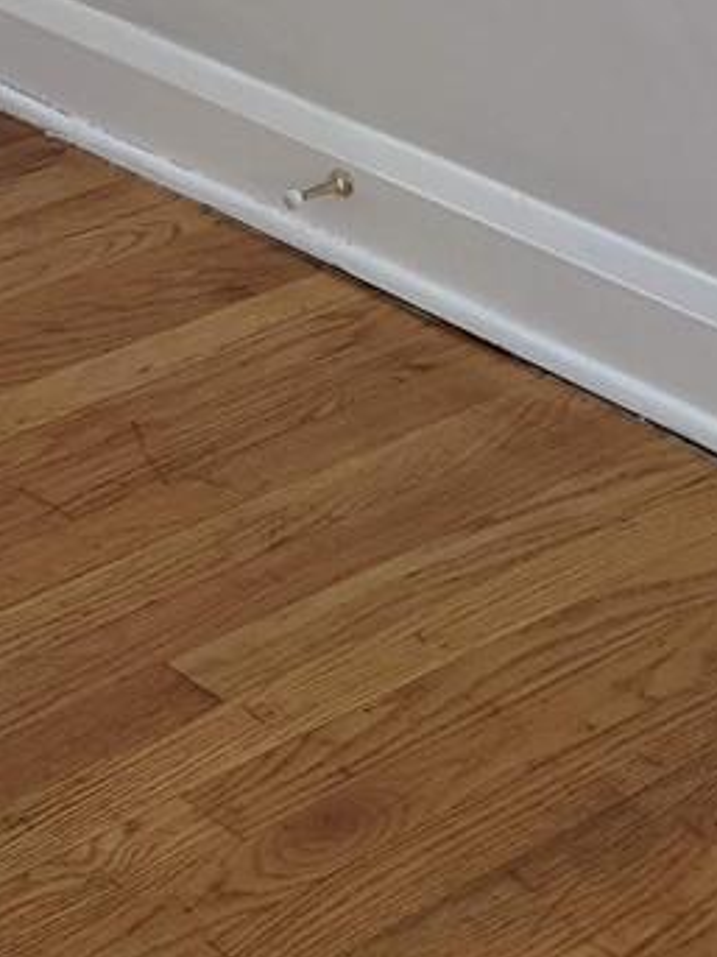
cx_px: -650
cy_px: -871
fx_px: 3344
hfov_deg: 11.2
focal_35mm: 121
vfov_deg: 14.1
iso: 56
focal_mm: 4.38
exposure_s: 1/45
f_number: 1.73
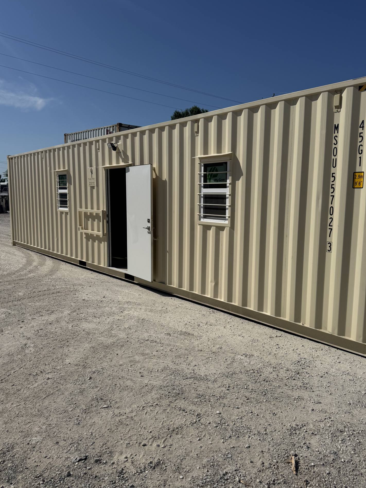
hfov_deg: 51.3
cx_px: 194
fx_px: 381
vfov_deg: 65.3
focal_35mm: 27
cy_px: 247
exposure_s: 1/12346
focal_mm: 6.76
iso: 64
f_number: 1.78
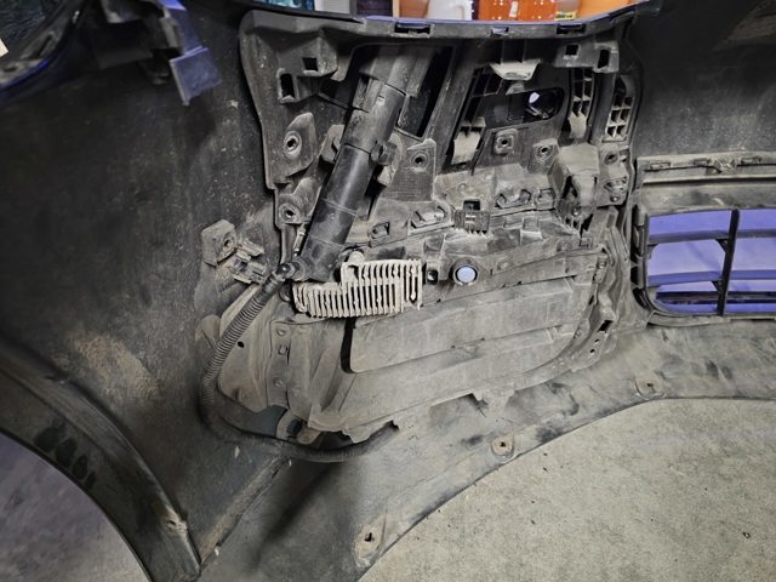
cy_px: 291
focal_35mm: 23
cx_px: 388
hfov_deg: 73.9
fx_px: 516
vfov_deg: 58.9
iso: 1000
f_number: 1.7
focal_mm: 6.3
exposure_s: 1/25
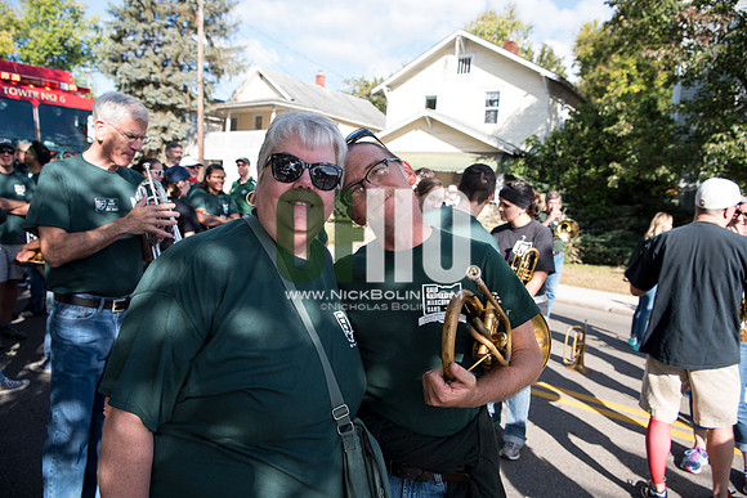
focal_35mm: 24
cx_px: 374
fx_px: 498
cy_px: 249
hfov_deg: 73.7
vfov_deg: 53.2
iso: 250
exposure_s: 1/640
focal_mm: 24
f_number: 4.5
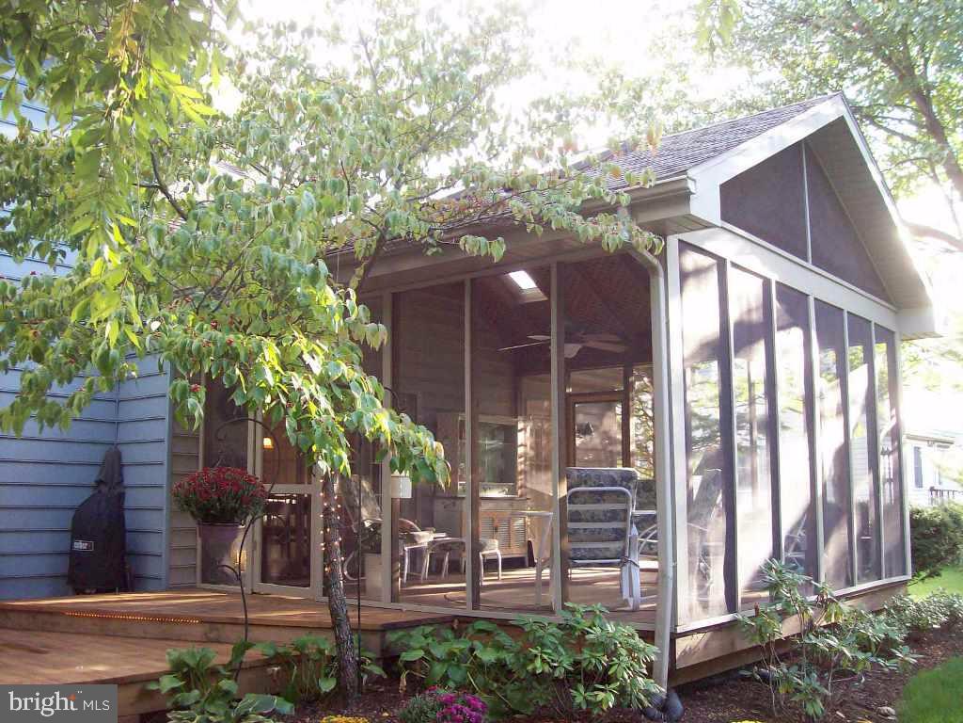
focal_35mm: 36
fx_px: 1002
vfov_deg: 39.7
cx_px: 482
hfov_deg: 51.4
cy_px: 362
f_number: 2.7
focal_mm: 6
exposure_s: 1/64
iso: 140
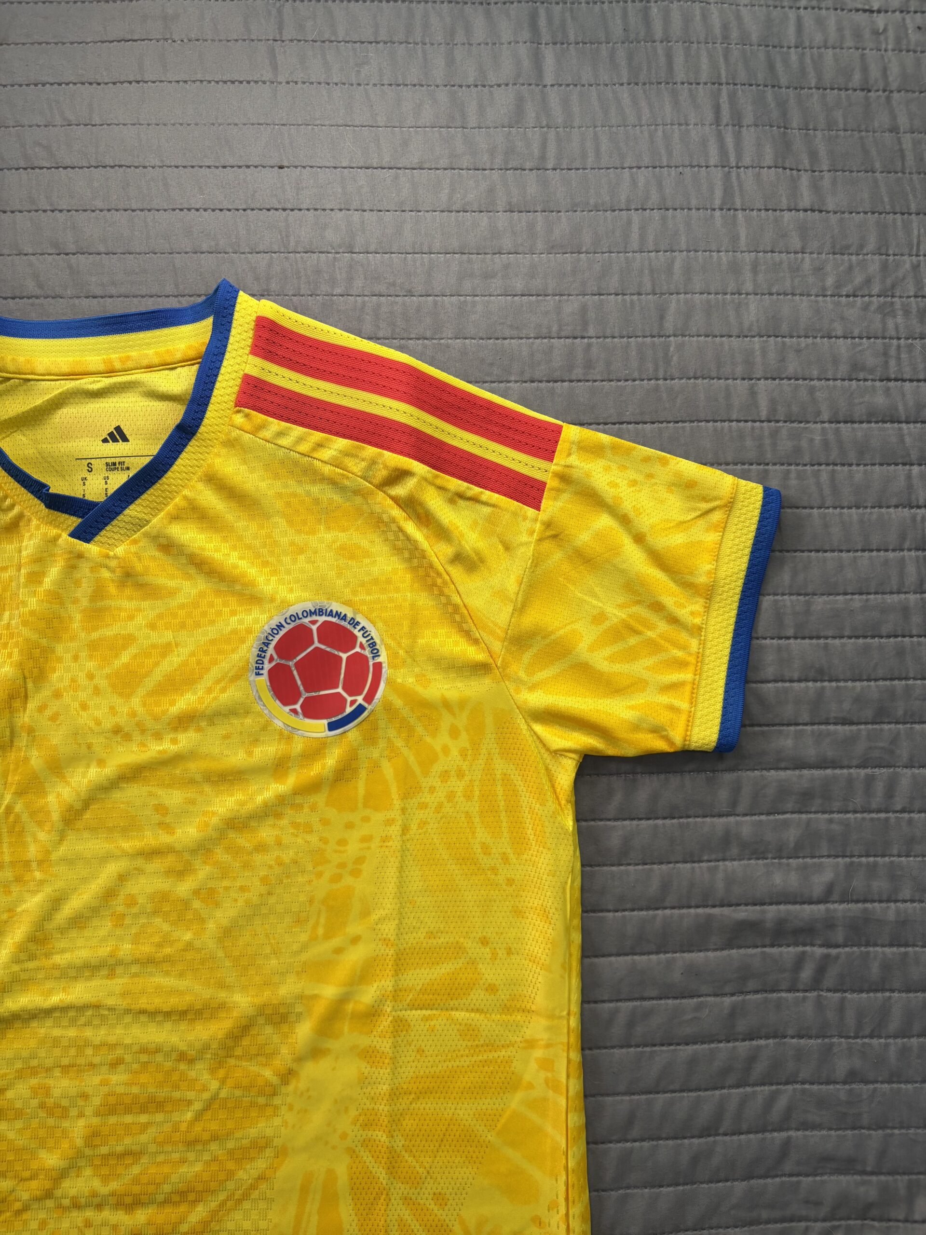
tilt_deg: -84.8
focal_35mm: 26
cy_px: 618
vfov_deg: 67.3
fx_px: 927
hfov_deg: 53.1
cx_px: 463
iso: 100
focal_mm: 5.96
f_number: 1.6
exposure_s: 1/50
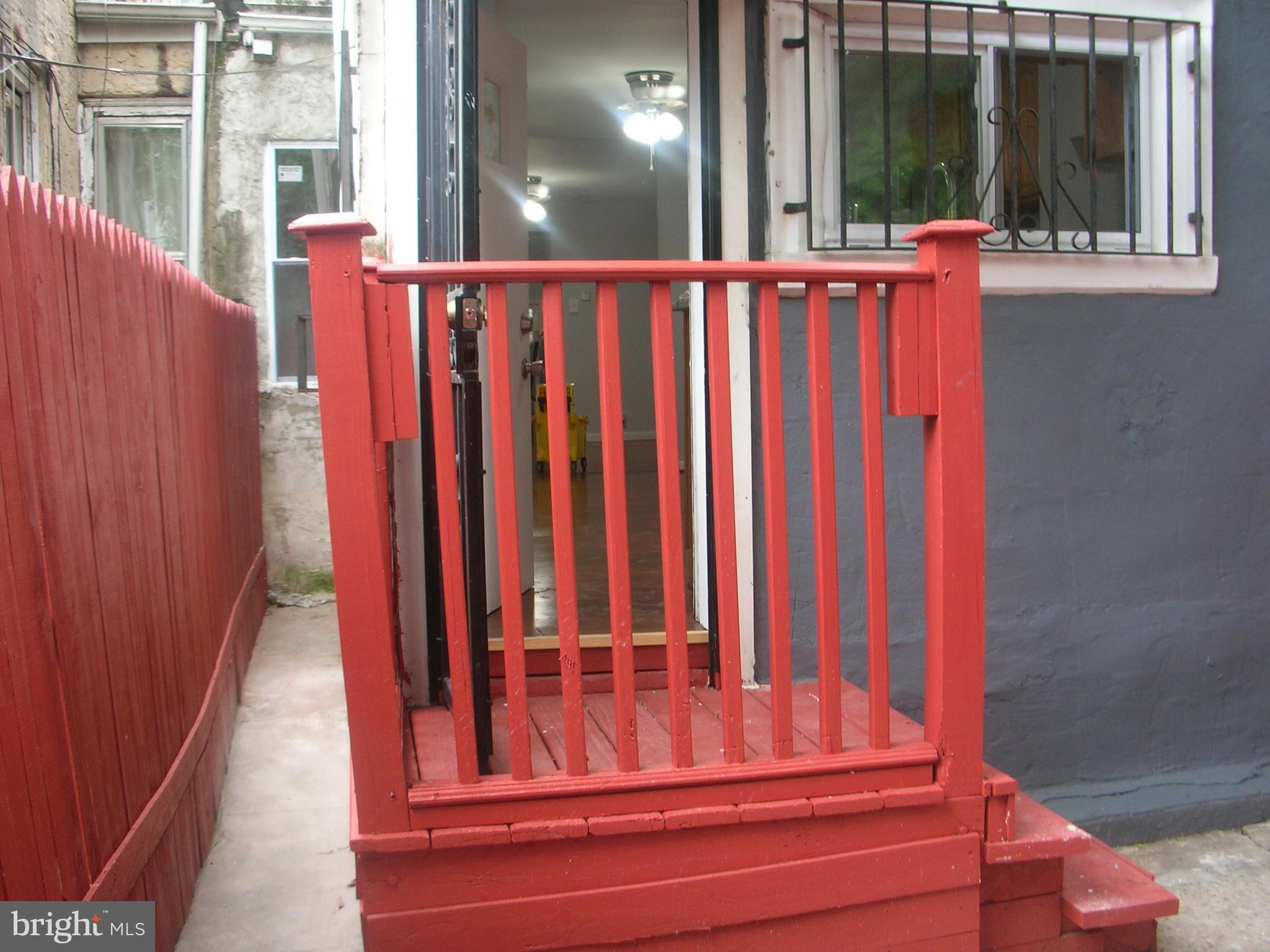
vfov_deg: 40.7
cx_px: 635
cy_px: 476
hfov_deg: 52.6
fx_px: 1284
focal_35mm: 35
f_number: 3
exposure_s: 1/10
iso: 50
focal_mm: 5.8
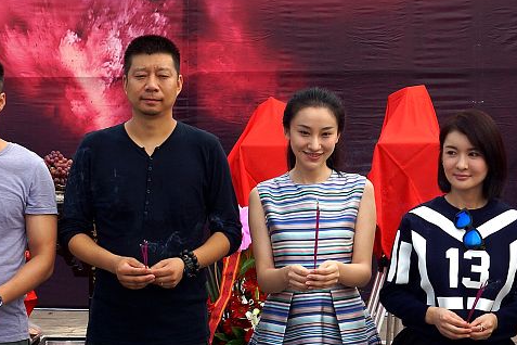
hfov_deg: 20.8
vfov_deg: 13.9
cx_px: 189
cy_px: 115
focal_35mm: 98
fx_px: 1407
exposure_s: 1/160
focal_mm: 26
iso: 50
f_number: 6.3
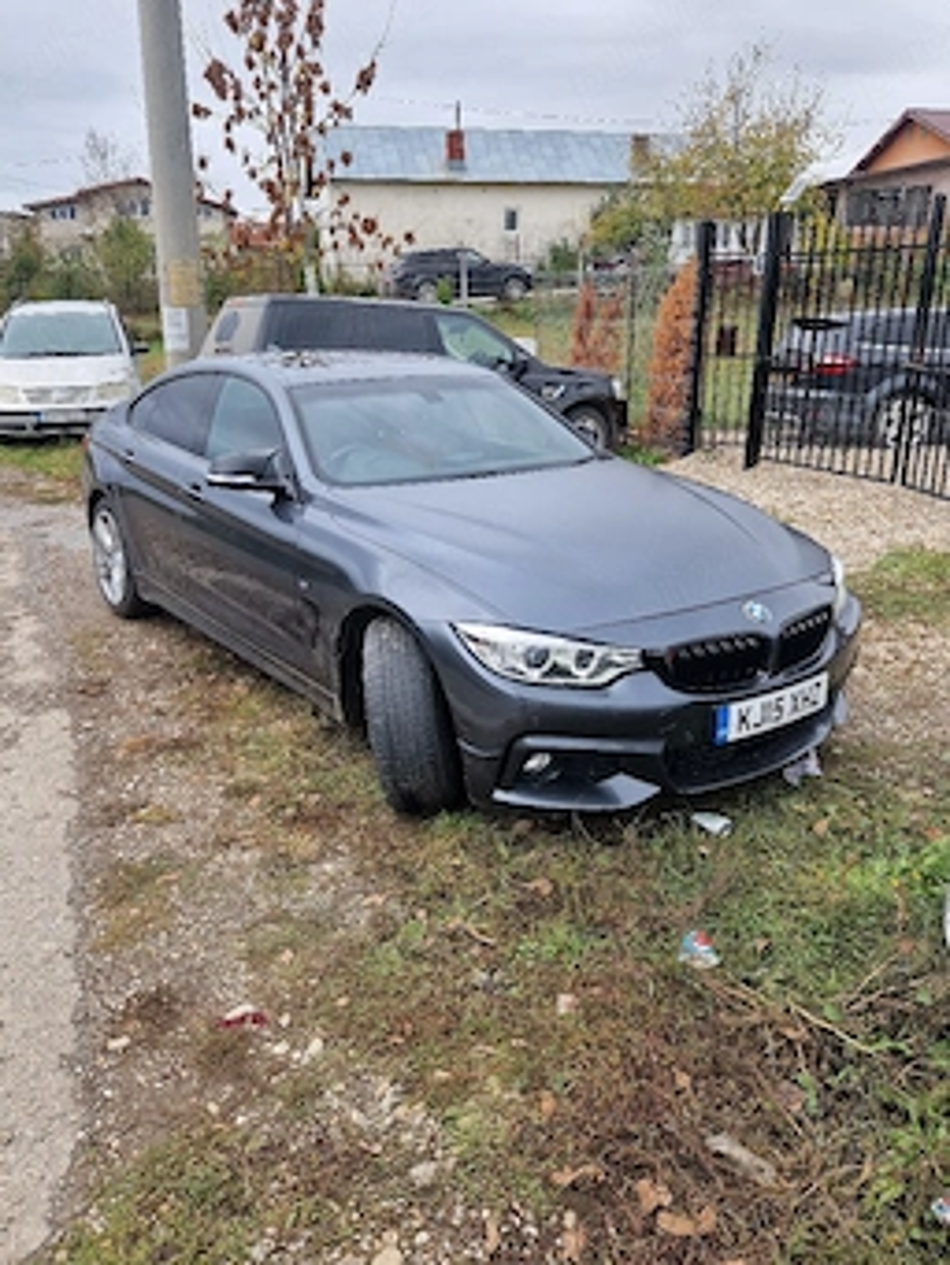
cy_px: 634
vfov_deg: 65.3
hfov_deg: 51.4
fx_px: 987
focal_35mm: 27
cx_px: 475
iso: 50
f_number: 1.8
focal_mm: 5.4
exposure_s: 1/667
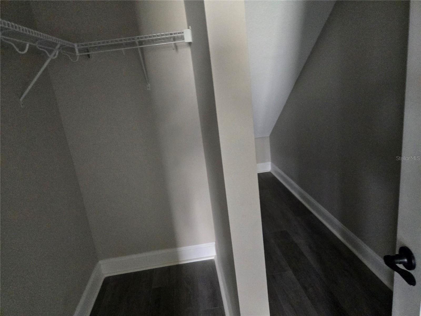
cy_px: 158
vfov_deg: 58.9
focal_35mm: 23
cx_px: 210
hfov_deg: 73.9
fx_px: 280
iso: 1250
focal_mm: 5.4
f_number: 1.8
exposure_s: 1/60
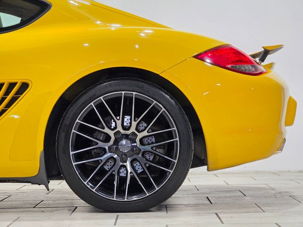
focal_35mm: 115
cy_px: 114
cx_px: 152
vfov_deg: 12.9
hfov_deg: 17.1
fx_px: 1007
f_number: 3.4
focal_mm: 18.6
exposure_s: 1/120
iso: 500
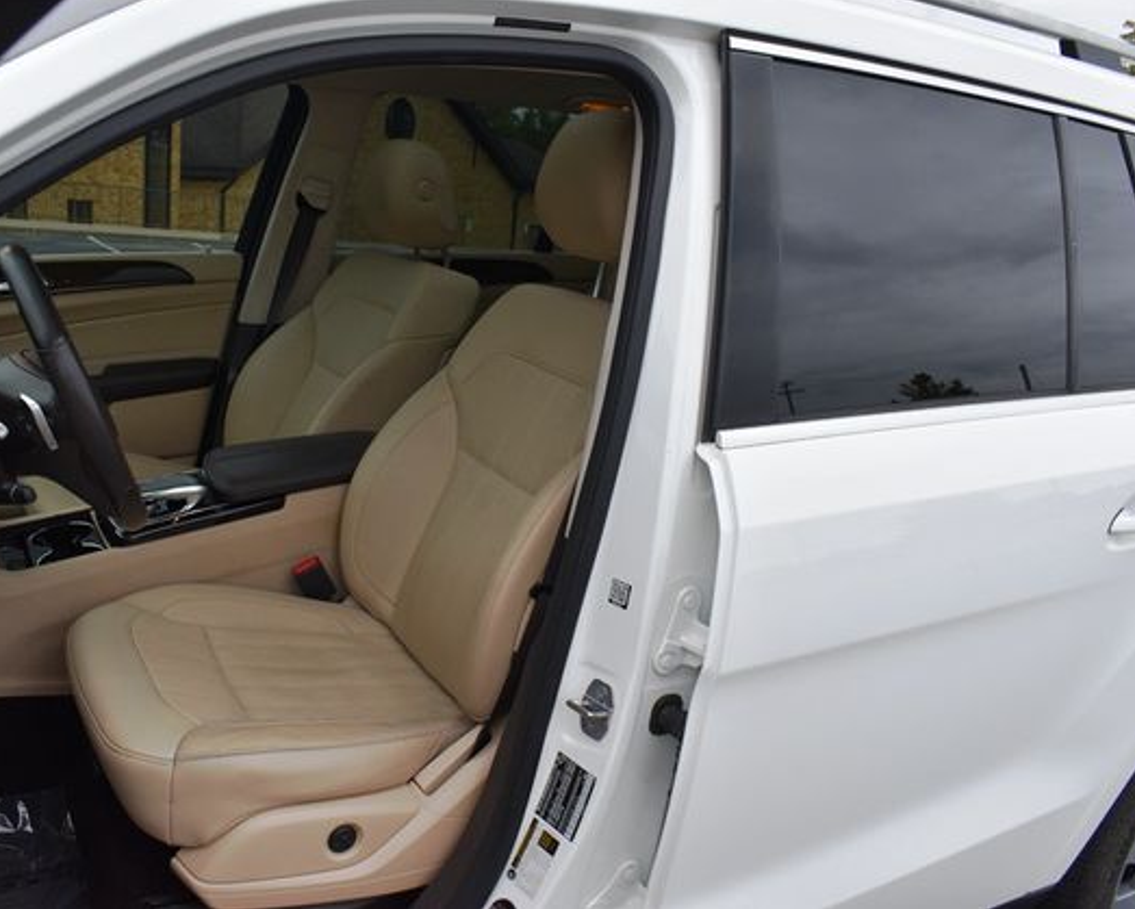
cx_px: 510
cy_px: 448
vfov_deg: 47.1
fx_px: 1042
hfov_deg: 57.0
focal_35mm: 31
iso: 400
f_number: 5.6
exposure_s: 1/250
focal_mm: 18
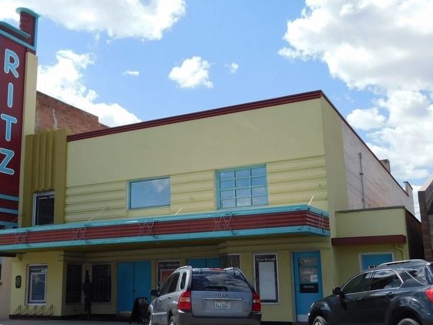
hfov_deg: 43.7
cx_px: 185
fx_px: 538
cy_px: 160
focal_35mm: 43
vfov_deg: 33.6
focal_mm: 5.3
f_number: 6.4
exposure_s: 1/400
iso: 125
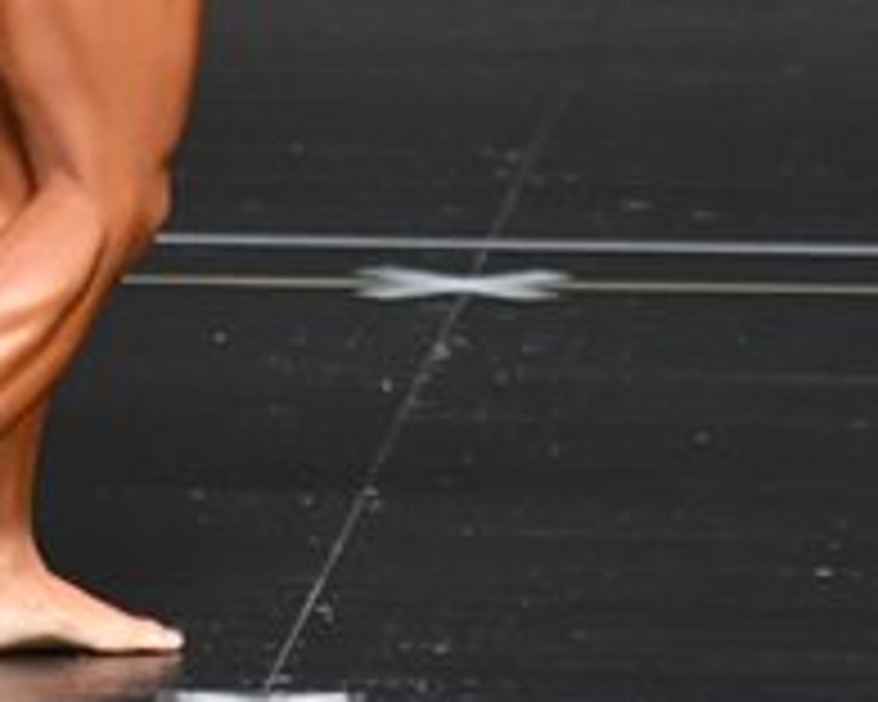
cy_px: -284
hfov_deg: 1.5
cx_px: 70
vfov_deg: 1.2
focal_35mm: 1285
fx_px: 33391
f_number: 5.6
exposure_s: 1/400
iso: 2500
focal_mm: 230
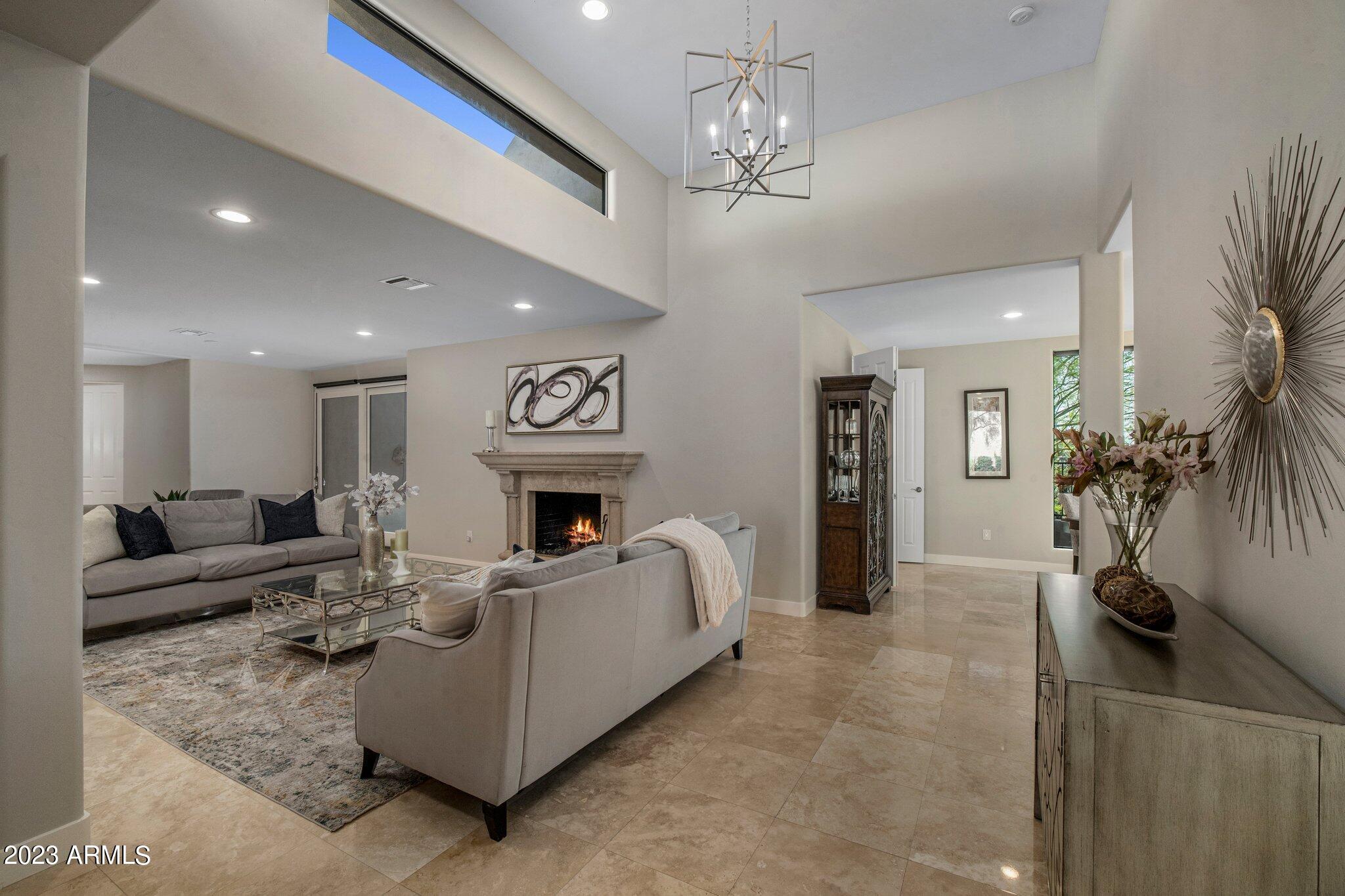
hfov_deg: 100.4
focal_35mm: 15
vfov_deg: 77.3
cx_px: 672
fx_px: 560
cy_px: 448
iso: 400
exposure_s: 1/15
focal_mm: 15
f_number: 13
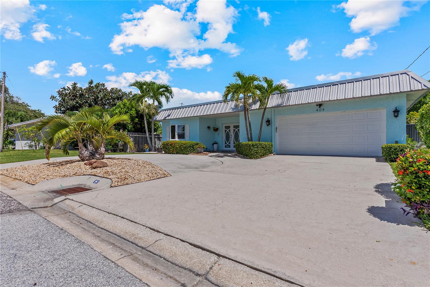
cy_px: 144
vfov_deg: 70.5
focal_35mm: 17
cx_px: 215
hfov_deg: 93.3
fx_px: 203
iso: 100
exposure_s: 1/25
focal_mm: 17
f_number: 10
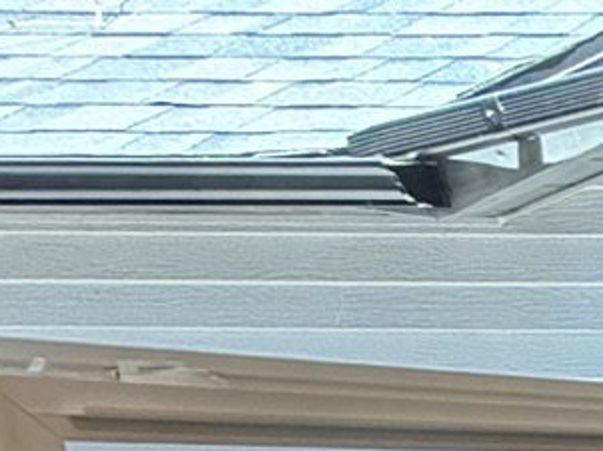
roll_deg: +0.0
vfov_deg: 13.1
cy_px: 942
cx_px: 1939
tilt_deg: -14.9
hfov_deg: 10.6
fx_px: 1654
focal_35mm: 95
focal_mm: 2.22
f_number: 2.2
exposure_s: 1/60
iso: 160
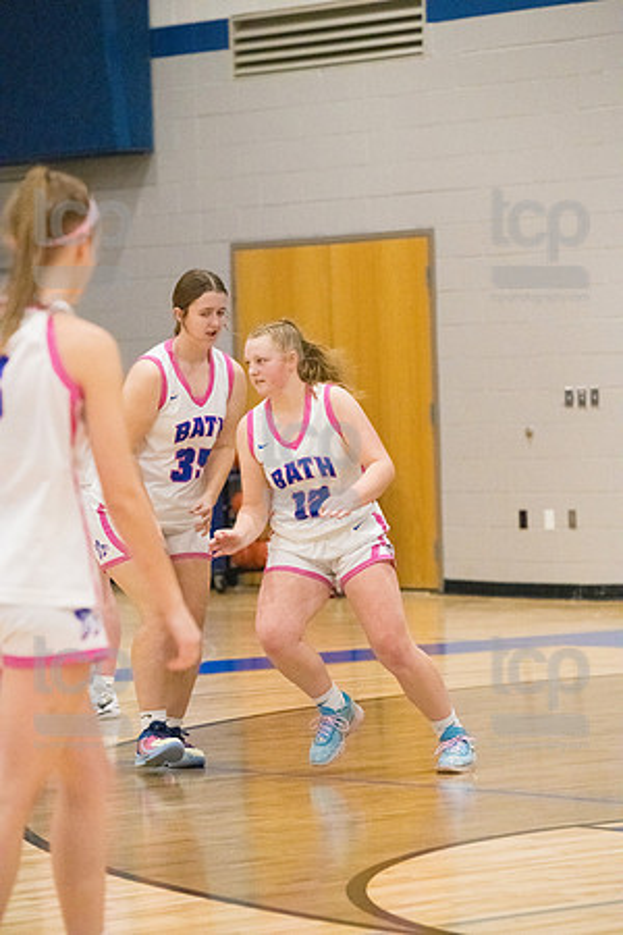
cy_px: 468
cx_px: 312
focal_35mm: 160
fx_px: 4153
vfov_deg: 12.8
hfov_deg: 8.6
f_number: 4.5
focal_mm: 160
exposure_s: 1/1600
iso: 10000
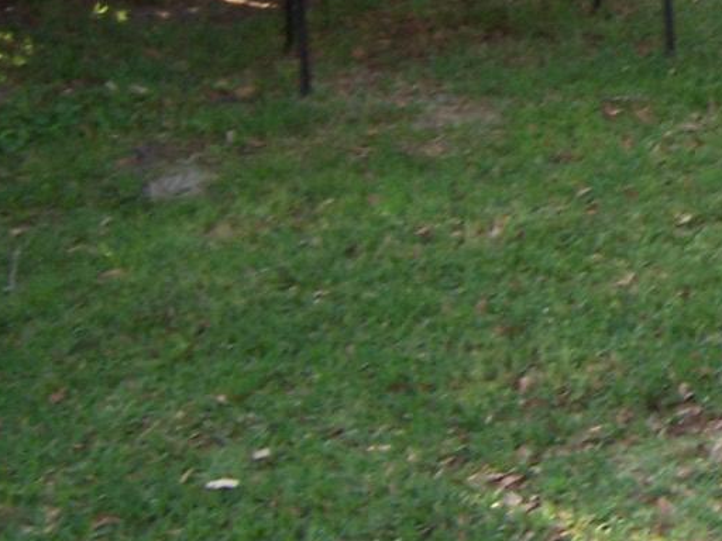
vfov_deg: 14.2
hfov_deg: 18.1
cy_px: -161
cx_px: 989
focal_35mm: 100
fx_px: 2086
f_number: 3.4
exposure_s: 1/60
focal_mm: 5.5
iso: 80
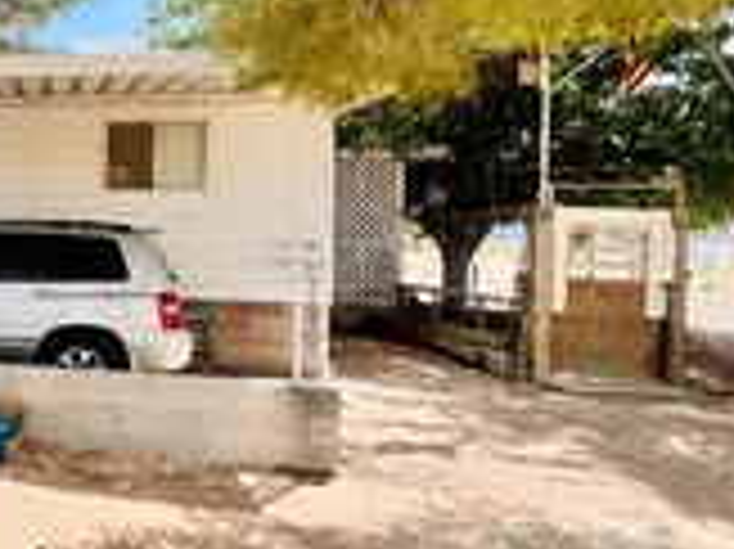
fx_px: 678
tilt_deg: +3.3
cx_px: -86
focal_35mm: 32
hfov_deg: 43.2
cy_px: 225
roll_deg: -1.8
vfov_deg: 43.9
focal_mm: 1.57
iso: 32
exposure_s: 1/752
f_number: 1.8
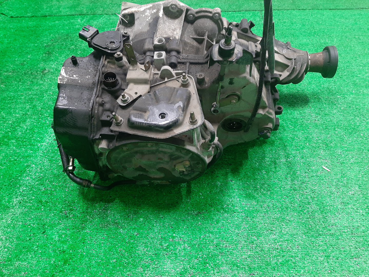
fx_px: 277
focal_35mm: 26
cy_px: 138
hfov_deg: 67.3
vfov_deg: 53.1
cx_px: 184
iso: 215
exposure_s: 1/50
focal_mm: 3.93
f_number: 1.7
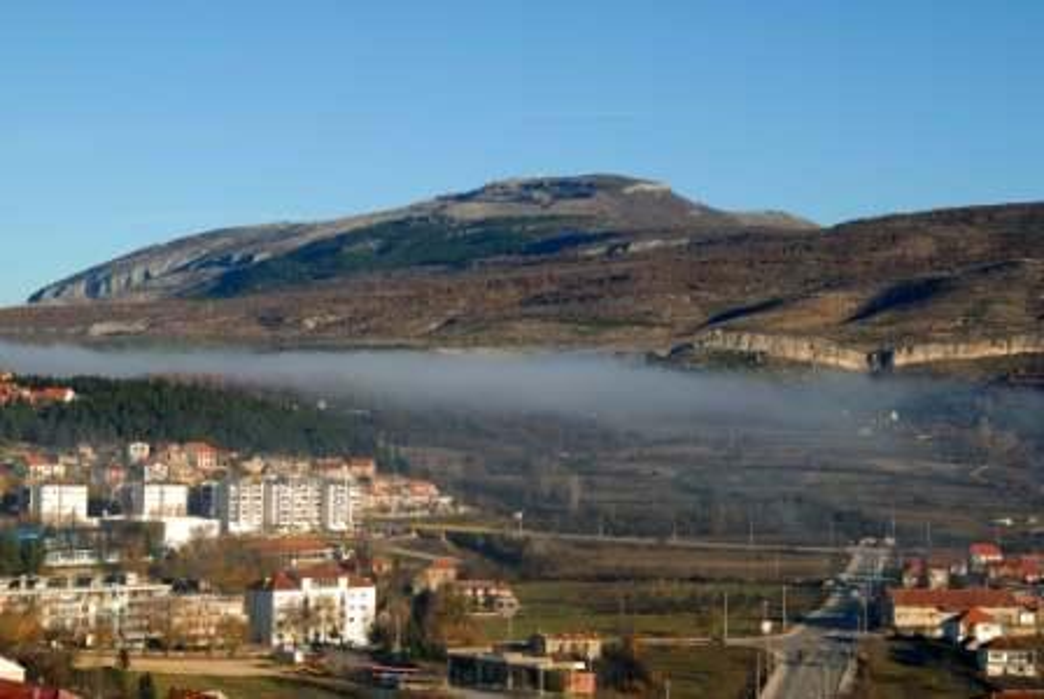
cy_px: 350
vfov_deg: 17.5
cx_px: 522
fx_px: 2265
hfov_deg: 26.0
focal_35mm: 78
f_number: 10
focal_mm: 52
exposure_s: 1/160
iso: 100
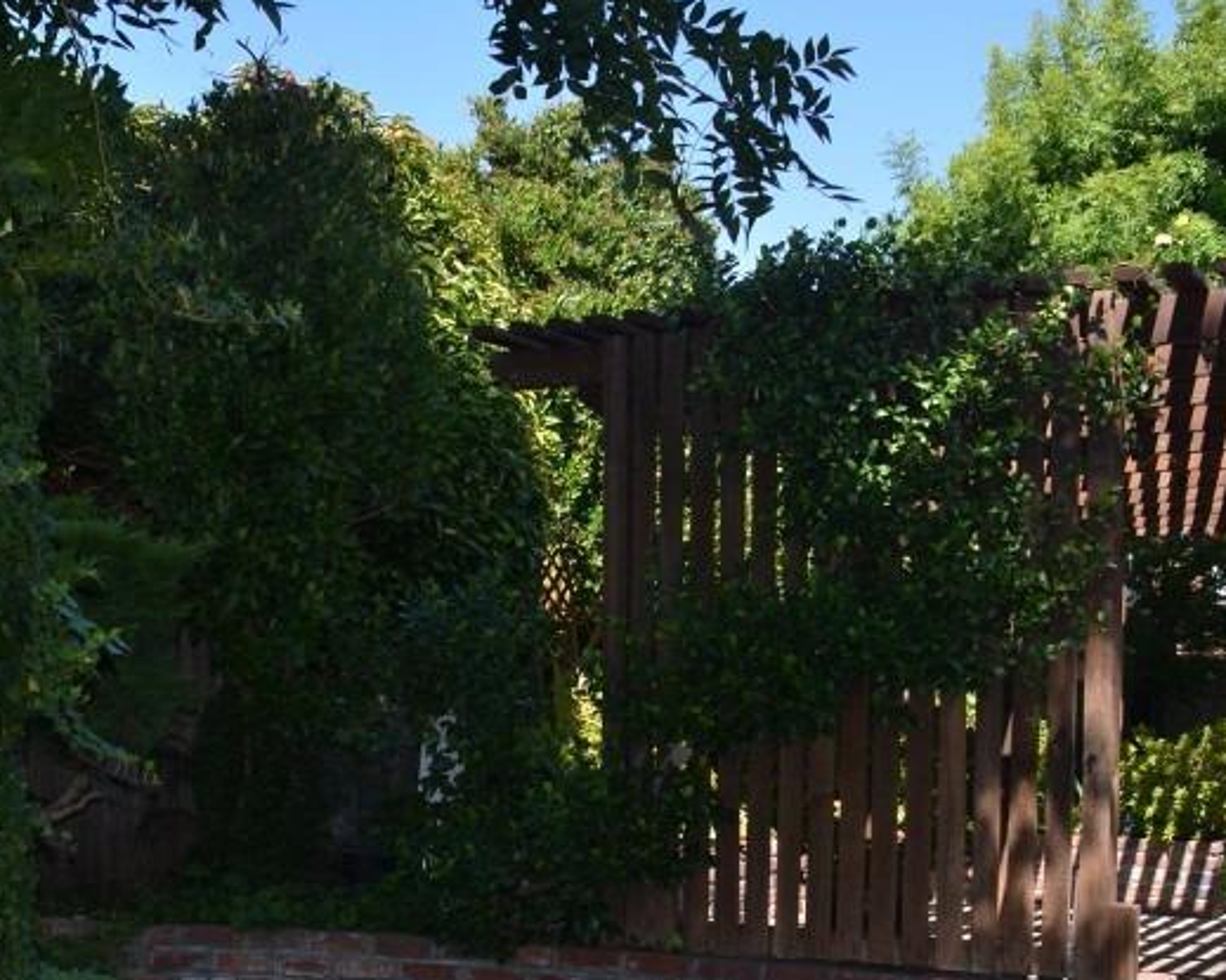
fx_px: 1923
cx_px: 360
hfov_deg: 34.9
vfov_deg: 28.0
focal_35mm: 53
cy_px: 789
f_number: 5
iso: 100
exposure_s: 1/250
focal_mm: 18
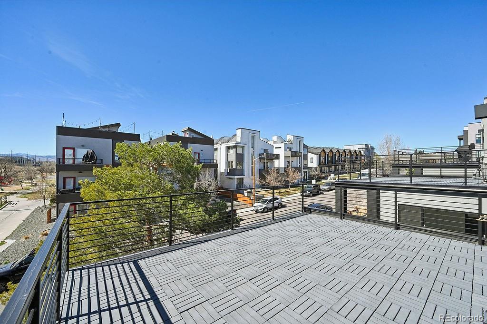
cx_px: 244
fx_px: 189
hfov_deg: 104.3
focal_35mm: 14
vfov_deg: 81.1
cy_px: 162
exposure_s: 1/640
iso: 400
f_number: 10
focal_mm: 14
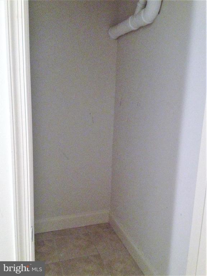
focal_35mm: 35
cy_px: 138
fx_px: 279
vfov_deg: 52.6
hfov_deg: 40.7
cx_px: 104
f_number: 2.4
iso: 640
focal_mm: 4.28
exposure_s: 1/15
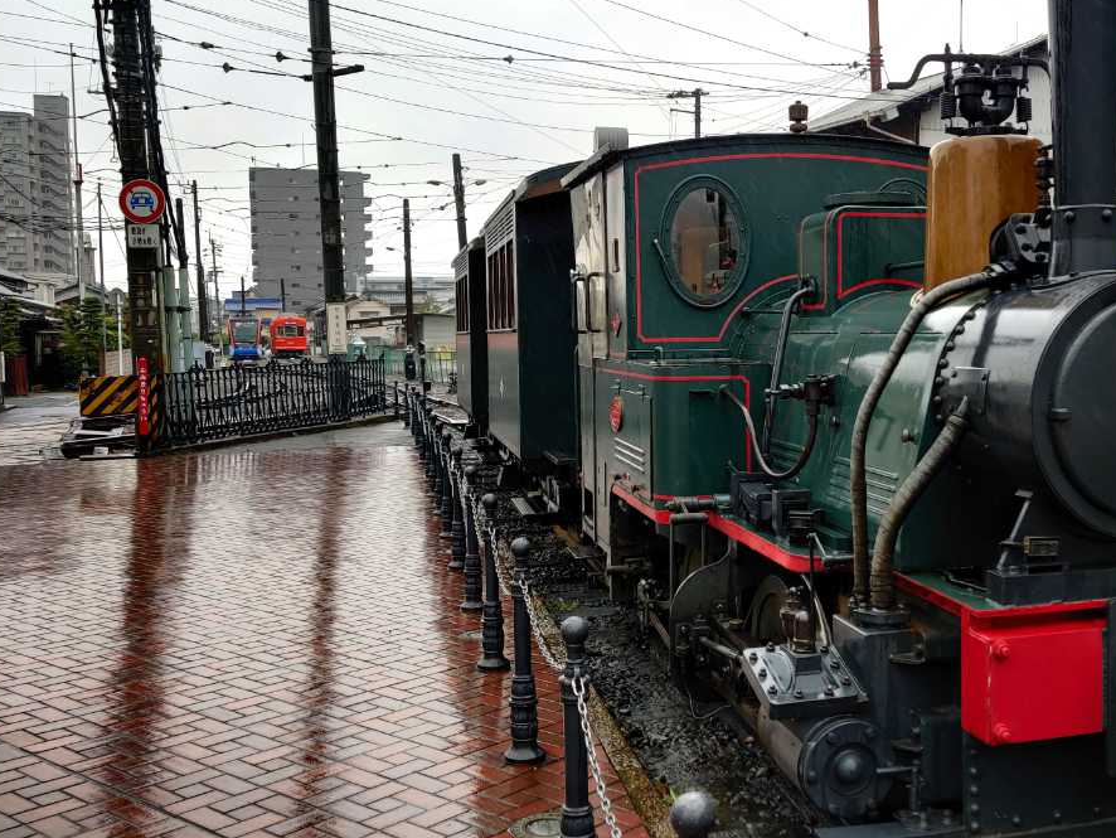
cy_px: 374
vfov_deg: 36.8
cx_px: 709
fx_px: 1258
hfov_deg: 47.3
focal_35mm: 39
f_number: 1.6
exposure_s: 1/303
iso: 100
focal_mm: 4.8
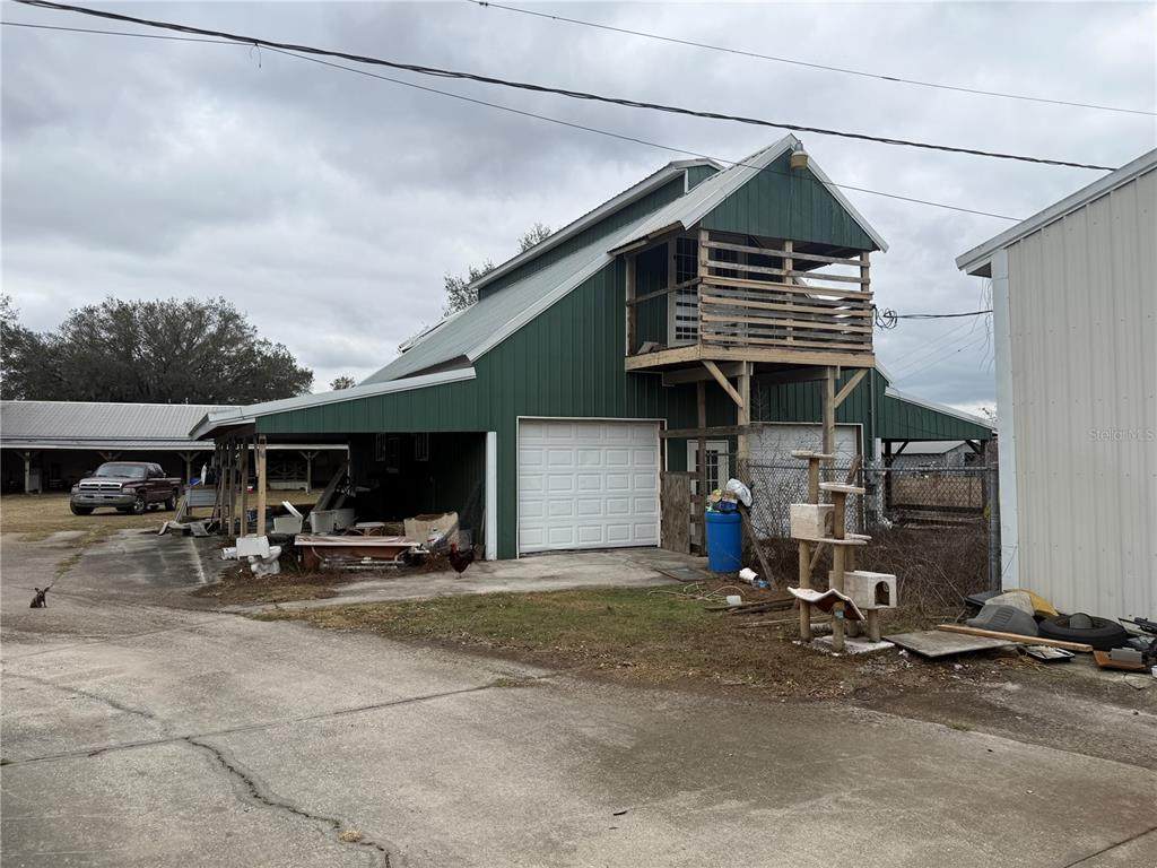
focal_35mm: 24
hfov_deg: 71.6
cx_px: 578
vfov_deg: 56.8
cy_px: 434
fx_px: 802
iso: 80
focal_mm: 6.76
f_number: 1.78
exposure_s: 1/4167
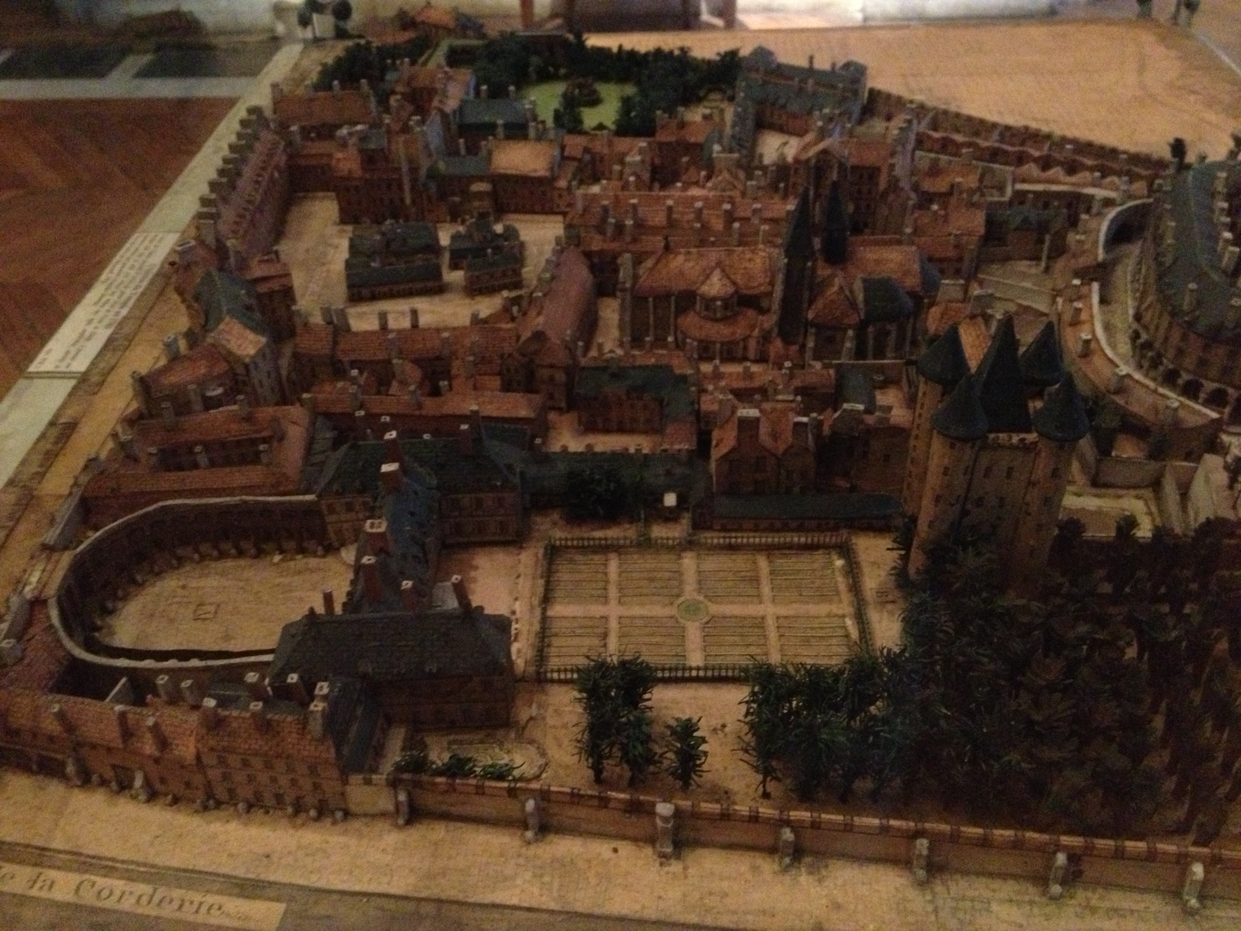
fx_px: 1255
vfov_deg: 40.7
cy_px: 466
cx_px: 620
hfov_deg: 52.6
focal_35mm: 35
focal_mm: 4.28
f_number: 2.4
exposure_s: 1/15
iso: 800
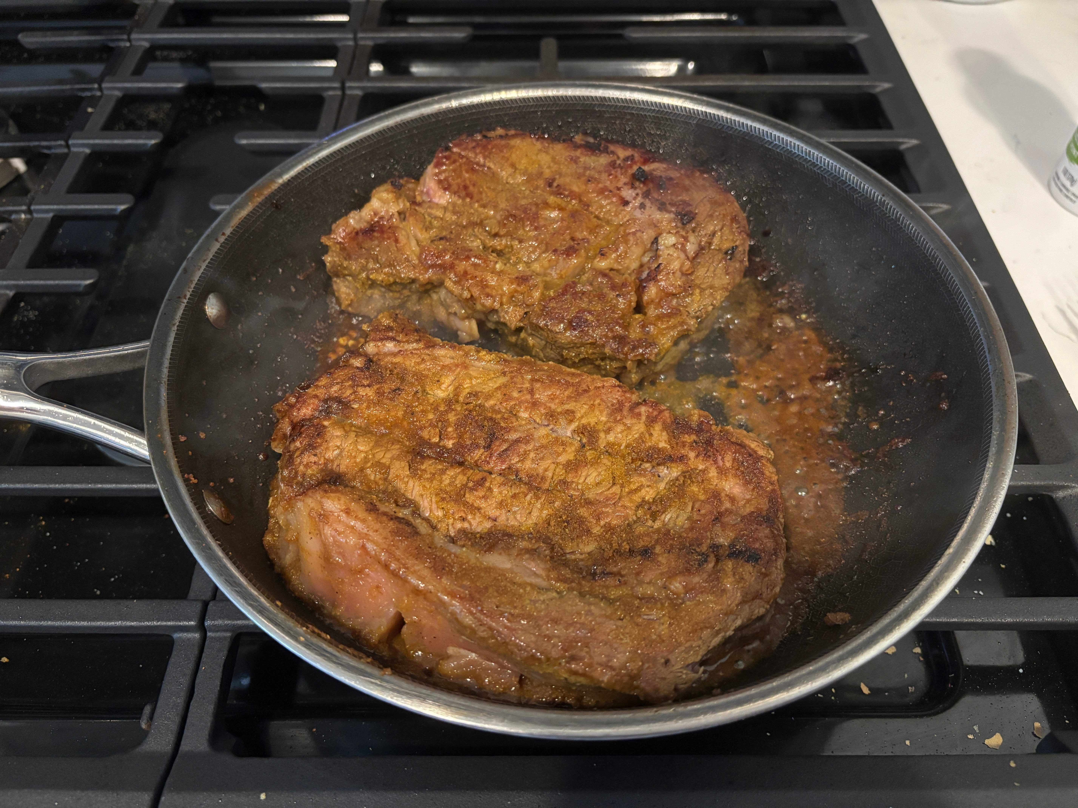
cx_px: 539
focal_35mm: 26
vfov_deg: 53.1
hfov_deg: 67.3
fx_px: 810
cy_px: 404
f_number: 1.6
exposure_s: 1/30
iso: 640
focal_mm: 5.96
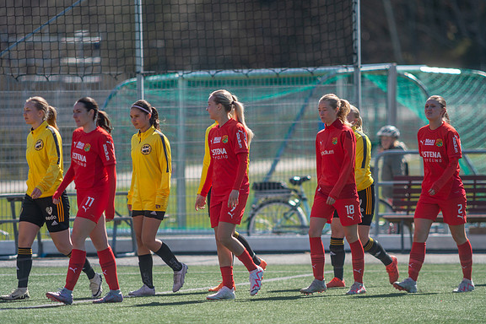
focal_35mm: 423
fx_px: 5710
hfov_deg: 4.9
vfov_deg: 3.3
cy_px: 162
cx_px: 244
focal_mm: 420
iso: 320
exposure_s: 1/1600
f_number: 4
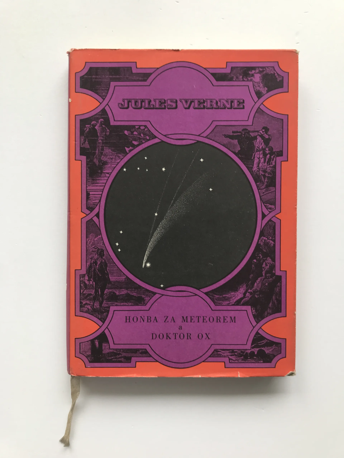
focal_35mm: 28
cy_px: 229
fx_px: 371
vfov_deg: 63.4
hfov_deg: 49.7
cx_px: 172
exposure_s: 1/50
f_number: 1.8
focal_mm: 3.99
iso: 32
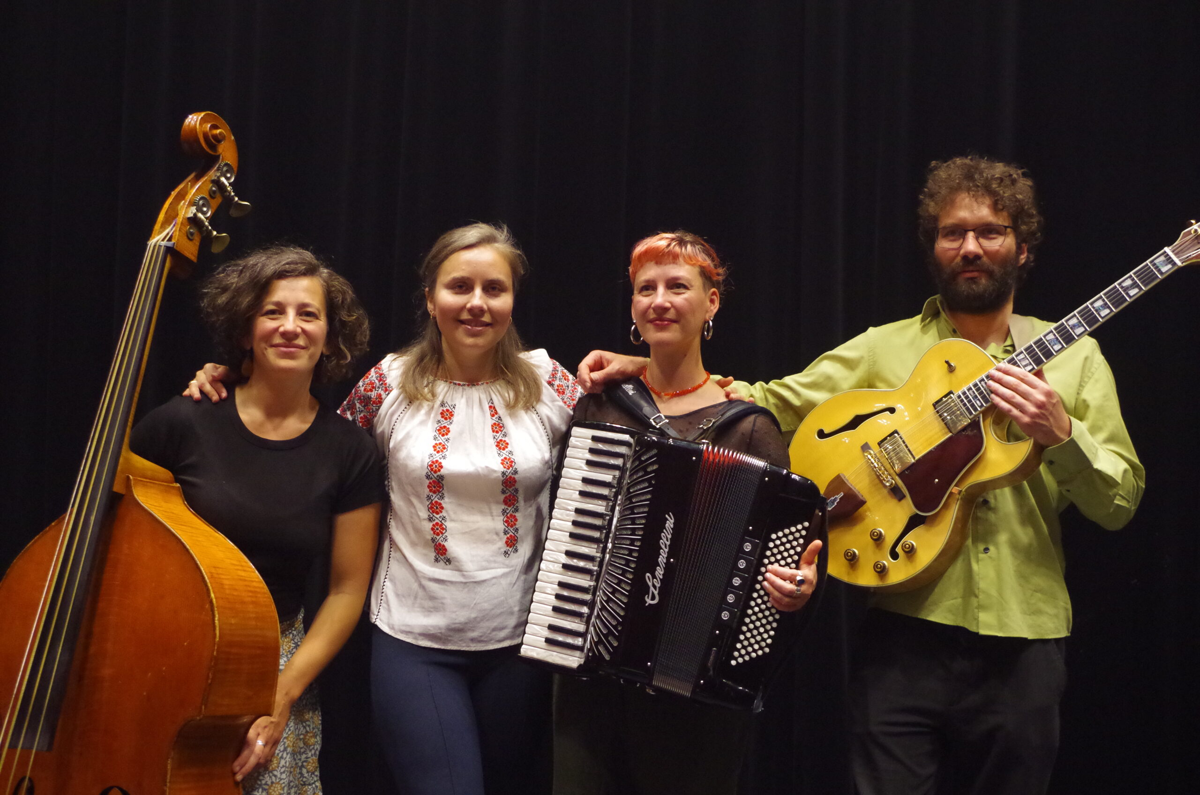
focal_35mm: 42
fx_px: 1397
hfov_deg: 46.5
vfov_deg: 31.8
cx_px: 600
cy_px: 398
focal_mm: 28.13
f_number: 5
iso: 3200
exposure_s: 1/60
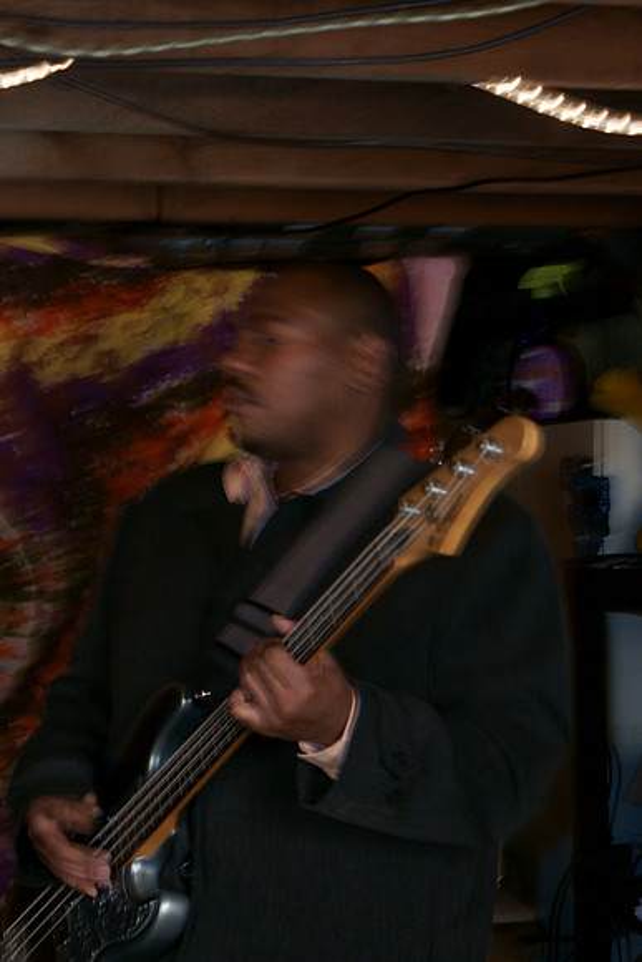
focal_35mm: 90
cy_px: 481
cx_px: 321
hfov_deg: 15.2
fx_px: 2406
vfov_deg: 22.6
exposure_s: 1/5
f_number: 5.6
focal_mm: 60
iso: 400
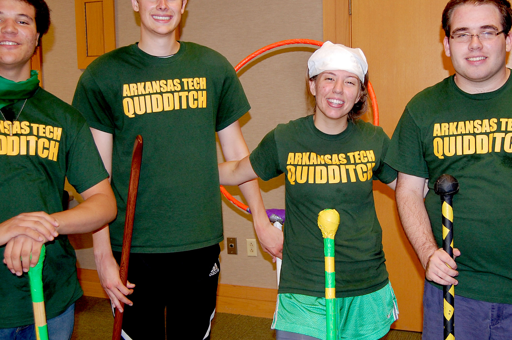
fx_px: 611
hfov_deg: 45.3
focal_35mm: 43
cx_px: 295
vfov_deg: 31.1
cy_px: 147
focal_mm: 20
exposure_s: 1/60
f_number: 3.8
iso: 400
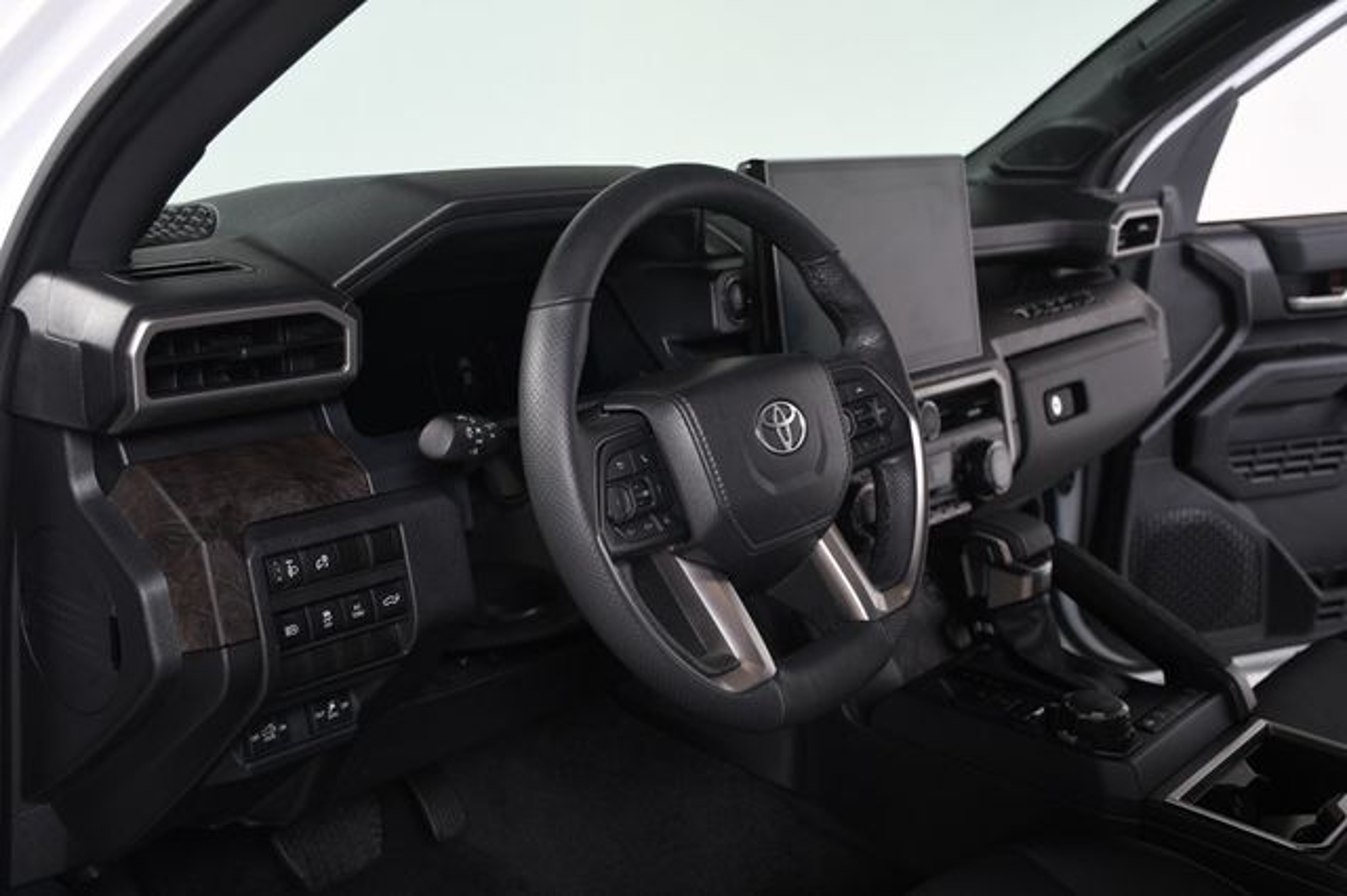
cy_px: 448
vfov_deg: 33.4
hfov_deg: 48.5
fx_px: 1496
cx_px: 674
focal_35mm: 40
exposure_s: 1/160
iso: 100
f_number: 4
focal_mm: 27
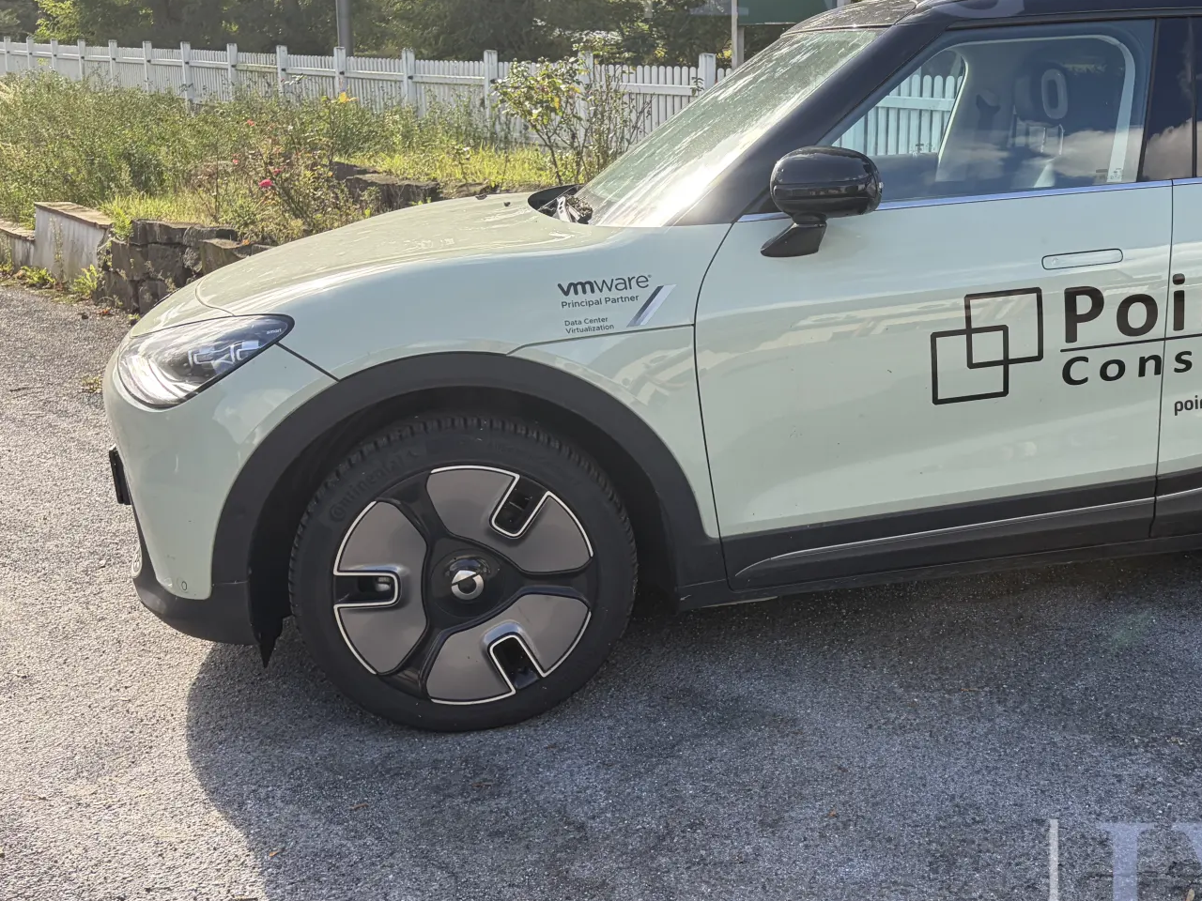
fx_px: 1354
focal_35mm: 39
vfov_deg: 36.8
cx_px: 901
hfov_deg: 46.2
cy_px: 419
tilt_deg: -12.2
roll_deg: -2.0
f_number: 1.6
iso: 64
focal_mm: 5.96
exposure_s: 1/973
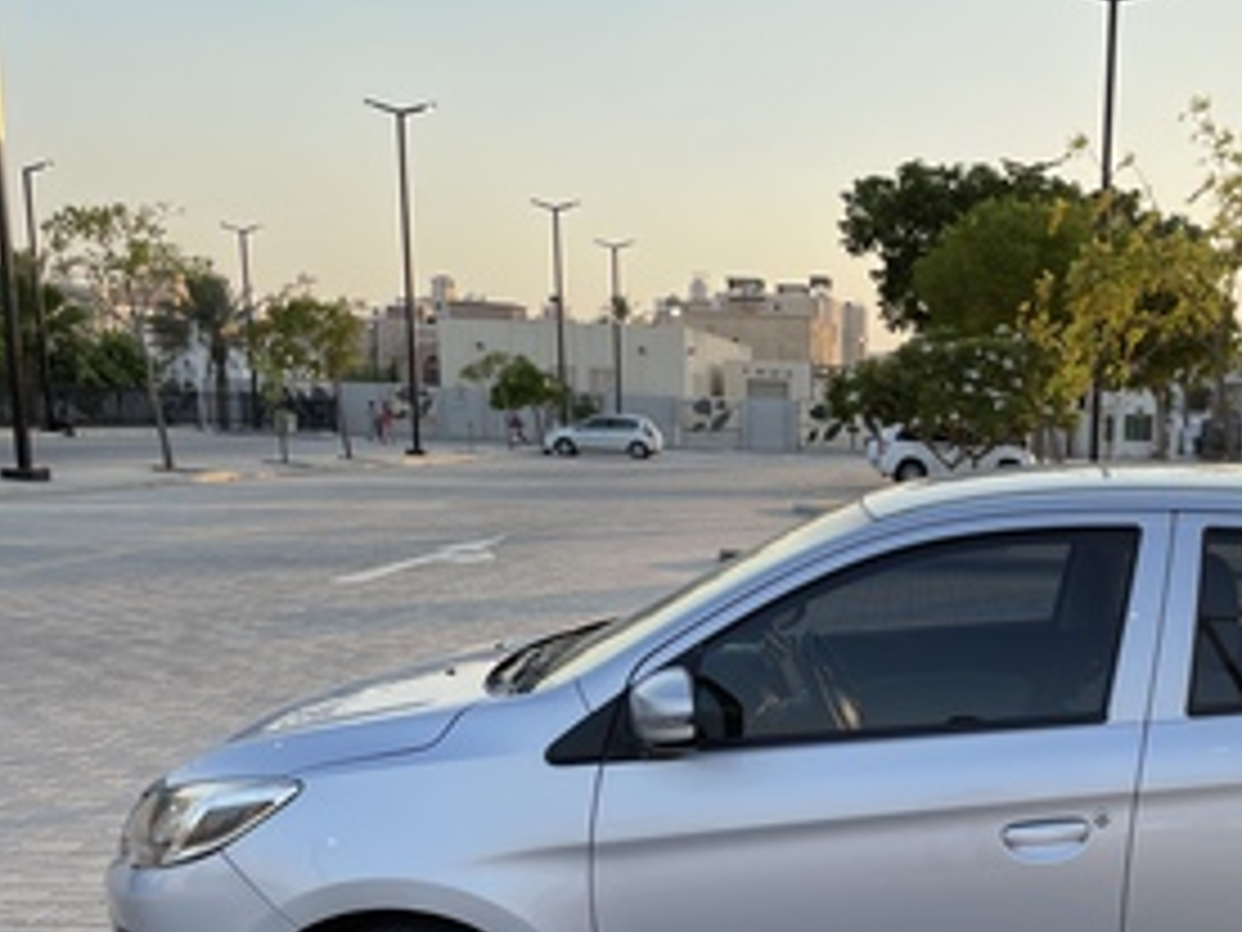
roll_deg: -0.8
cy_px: 750
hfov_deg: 41.9
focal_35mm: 43
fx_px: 1543
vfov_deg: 32.6
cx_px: 997
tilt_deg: -11.5
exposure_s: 1/801
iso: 32
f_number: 1.6
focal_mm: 4.2
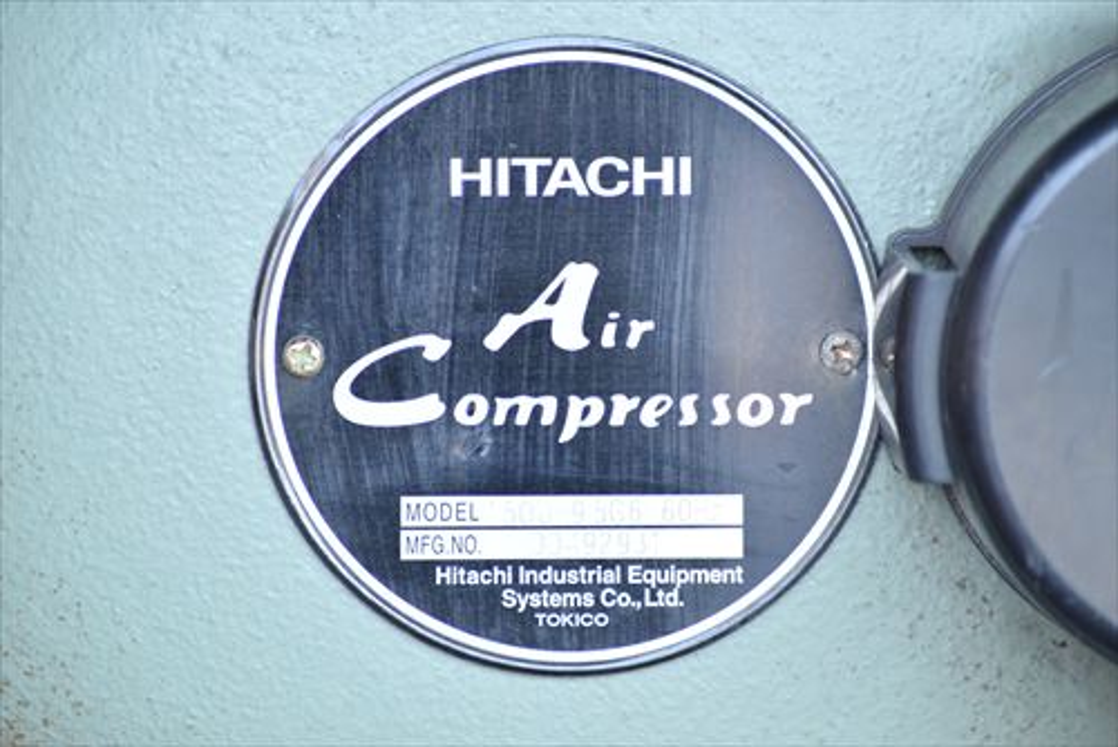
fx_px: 12118
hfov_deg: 5.3
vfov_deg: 3.5
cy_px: 374
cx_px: 559
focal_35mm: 390
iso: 1250
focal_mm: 260
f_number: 6.3
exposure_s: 1/250
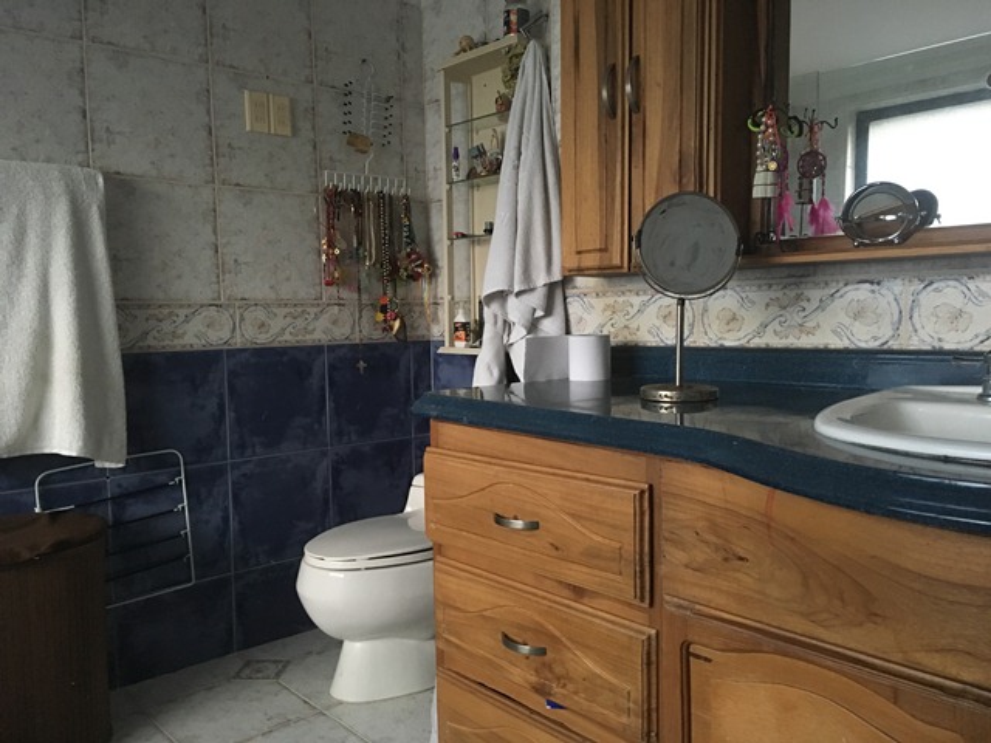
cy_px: 372
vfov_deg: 48.2
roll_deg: +1.4
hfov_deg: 61.7
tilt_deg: -5.6
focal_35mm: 29
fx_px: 830
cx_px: 496
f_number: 2.2
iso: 250
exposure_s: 1/15
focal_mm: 4.15
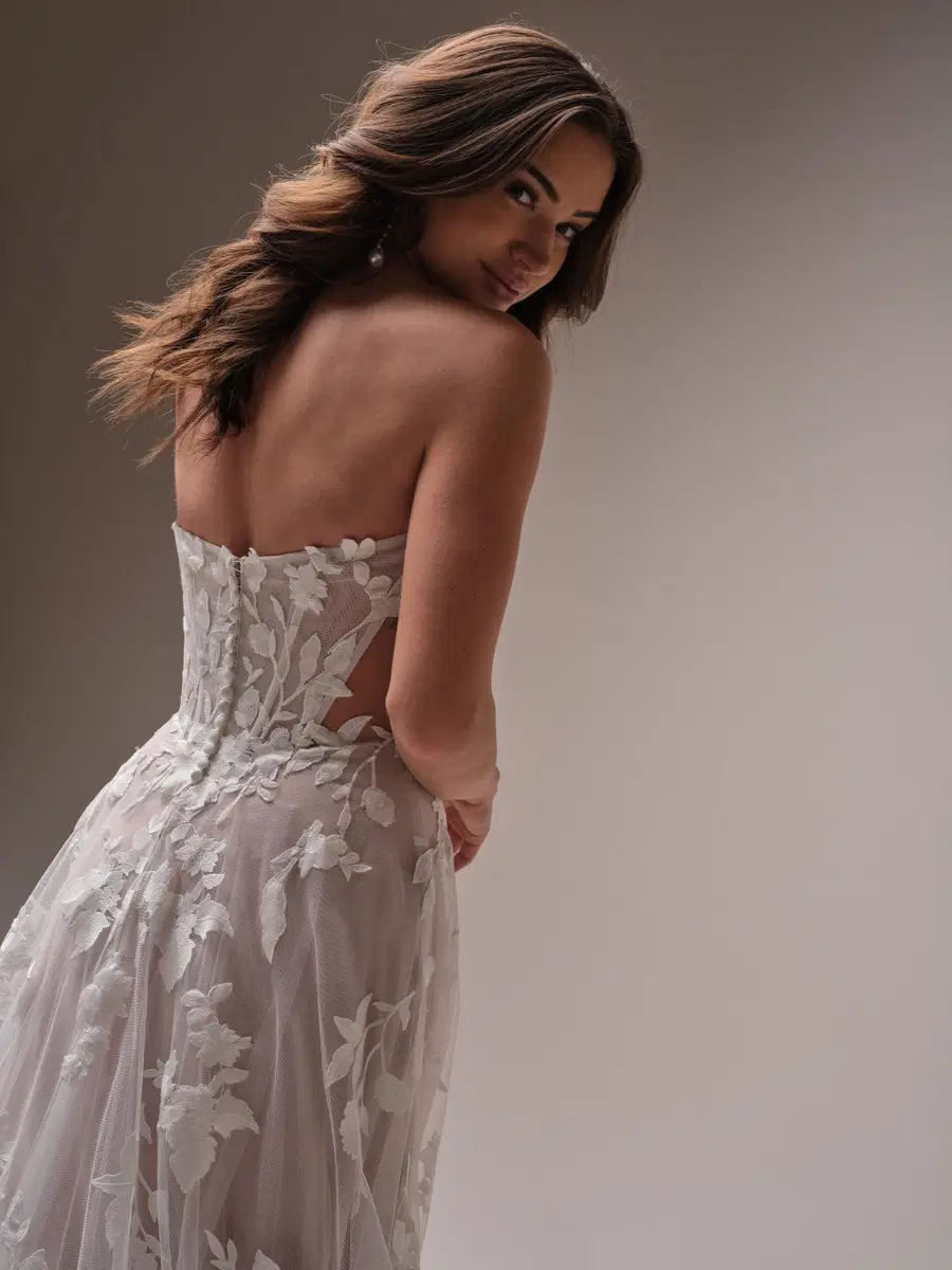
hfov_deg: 30.3
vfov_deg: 39.7
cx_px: 476
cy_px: 635
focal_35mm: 48
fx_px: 1760
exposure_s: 1/125
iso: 800
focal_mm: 61
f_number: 11
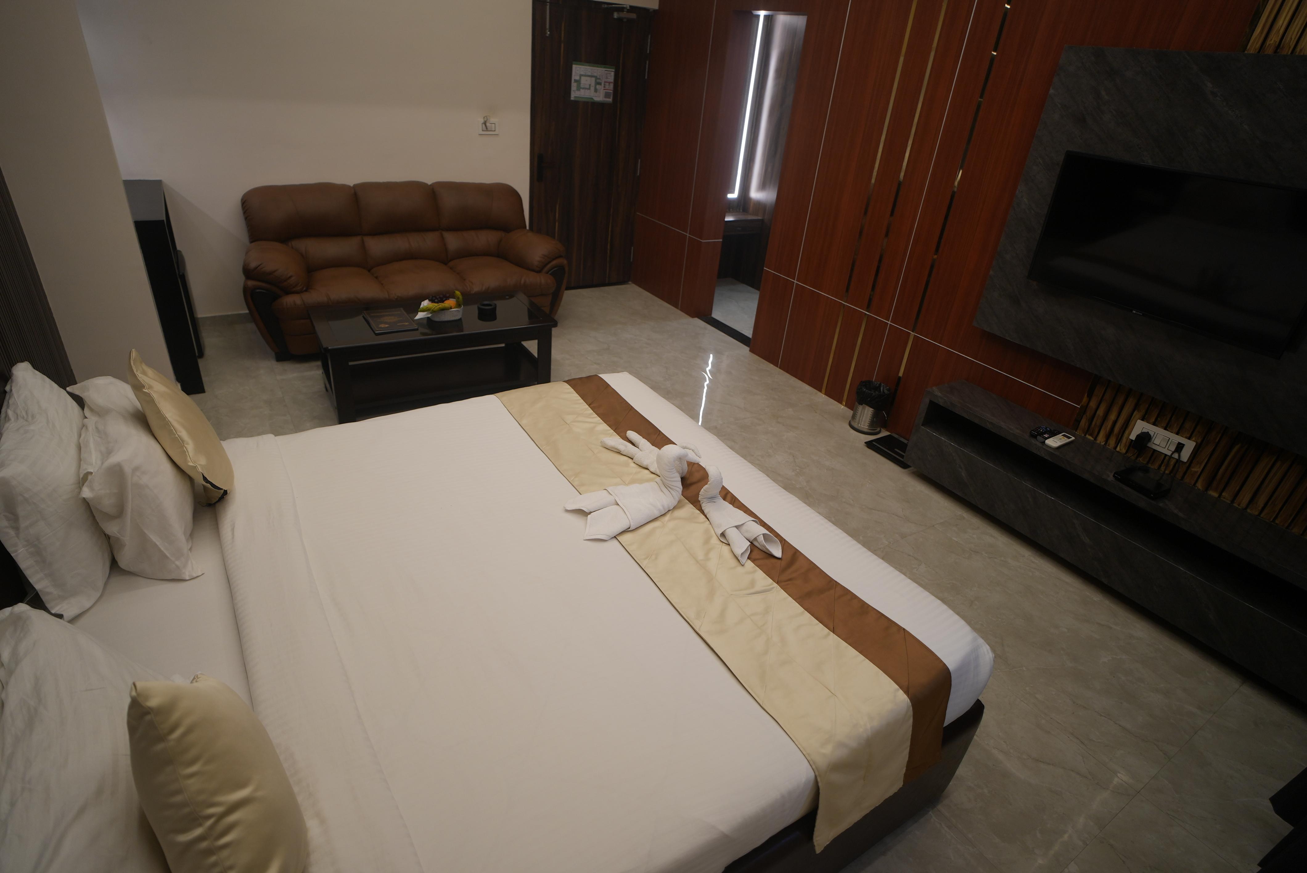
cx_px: 654
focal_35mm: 18
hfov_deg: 90.0
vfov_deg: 67.5
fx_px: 654
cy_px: 436
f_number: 2.8
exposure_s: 1/160
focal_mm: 18
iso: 320
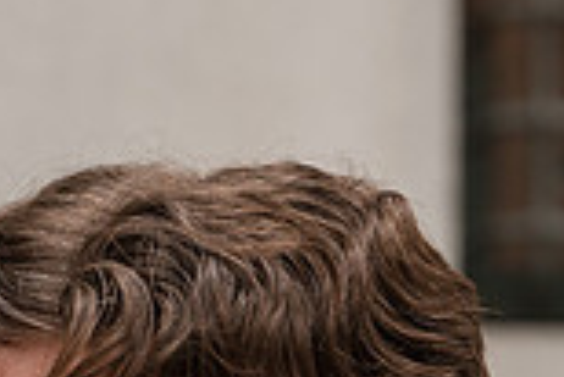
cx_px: 465
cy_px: 911
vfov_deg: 3.7
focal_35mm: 368
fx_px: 5771
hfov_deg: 5.6
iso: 400
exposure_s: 1/500
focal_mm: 70
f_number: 4
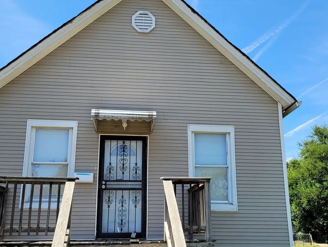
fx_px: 246
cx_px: 164
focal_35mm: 26
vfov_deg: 53.1
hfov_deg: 67.3
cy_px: 124
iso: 40
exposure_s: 1/1399
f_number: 1.8
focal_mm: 5.4
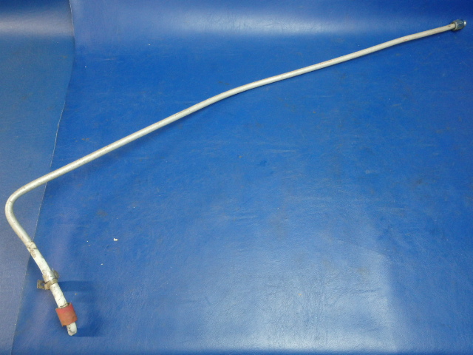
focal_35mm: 28
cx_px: 236
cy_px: 178
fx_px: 383
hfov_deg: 63.4
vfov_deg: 49.7
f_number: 3.9
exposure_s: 1/30
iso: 400
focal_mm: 5
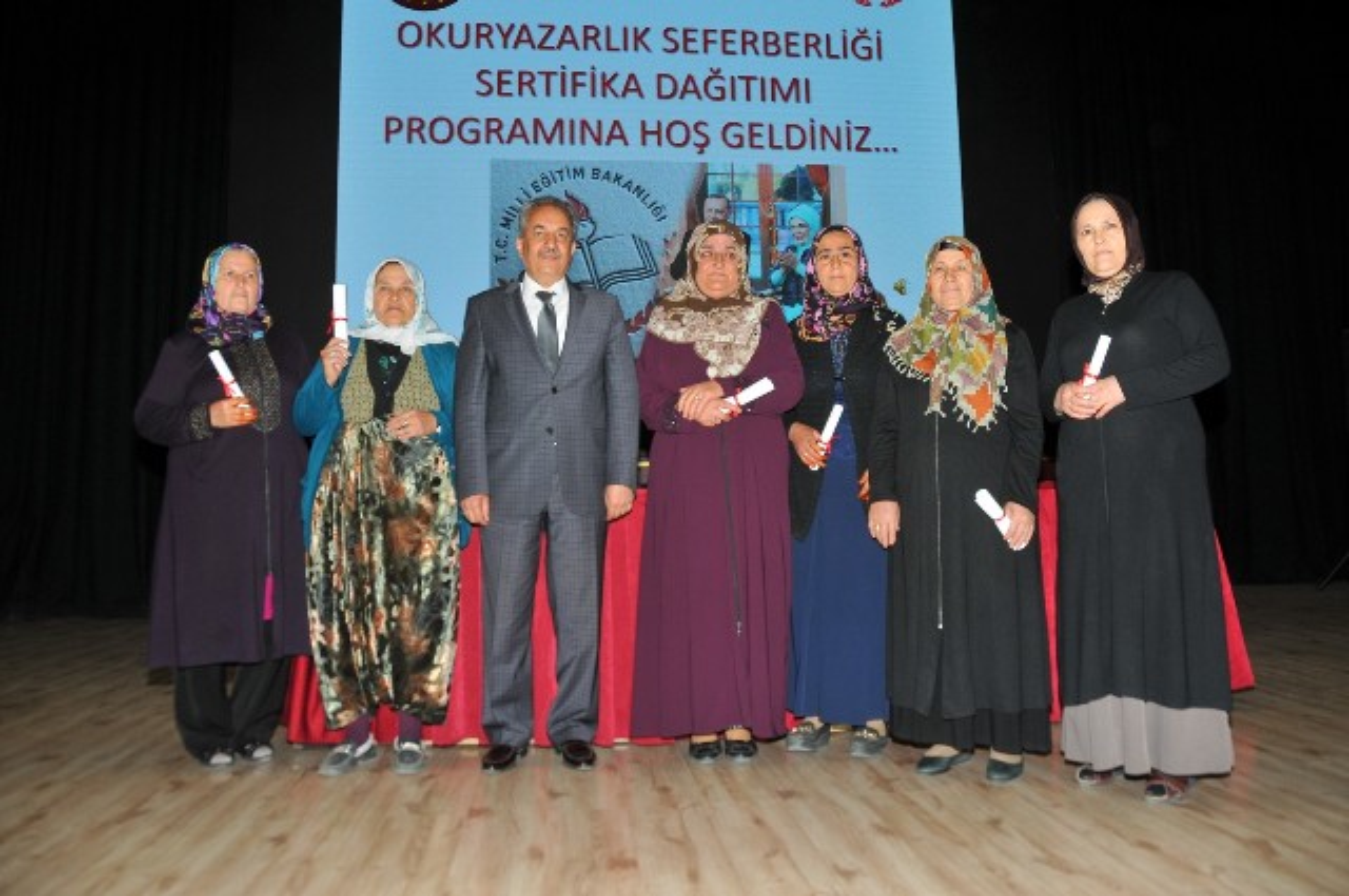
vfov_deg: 47.8
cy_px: 448
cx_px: 674
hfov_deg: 67.4
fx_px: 1010
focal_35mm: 27
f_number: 5
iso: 200
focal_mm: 18
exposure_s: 1/60
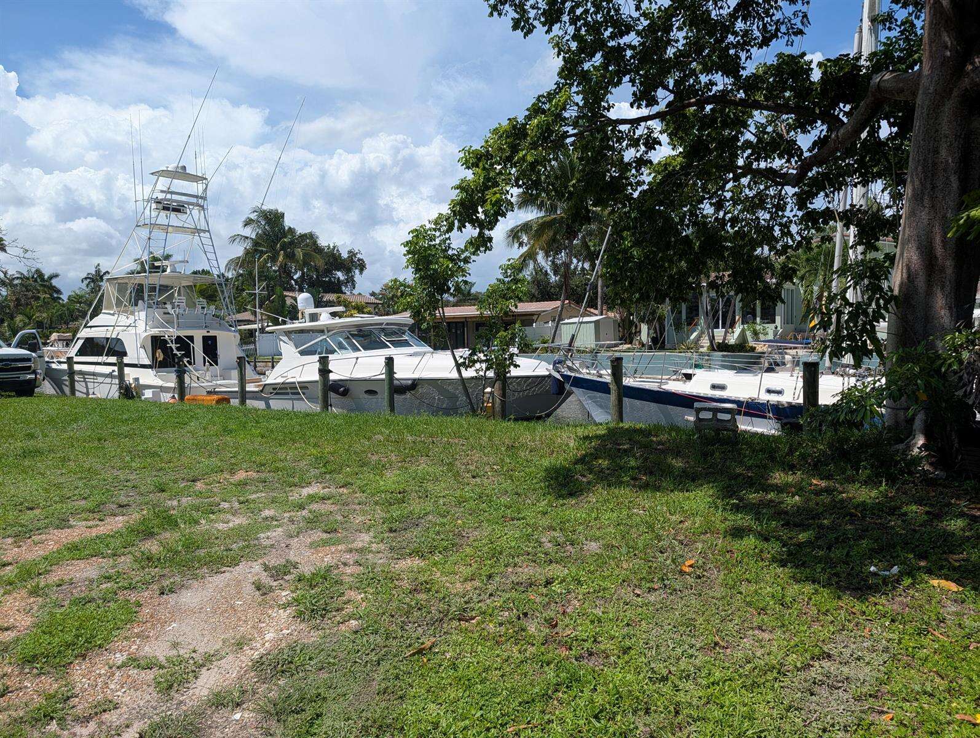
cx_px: 490
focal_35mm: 24
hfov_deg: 71.5
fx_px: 680
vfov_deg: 56.9
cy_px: 369
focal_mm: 6.9
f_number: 1.68
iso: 24
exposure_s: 1/1792
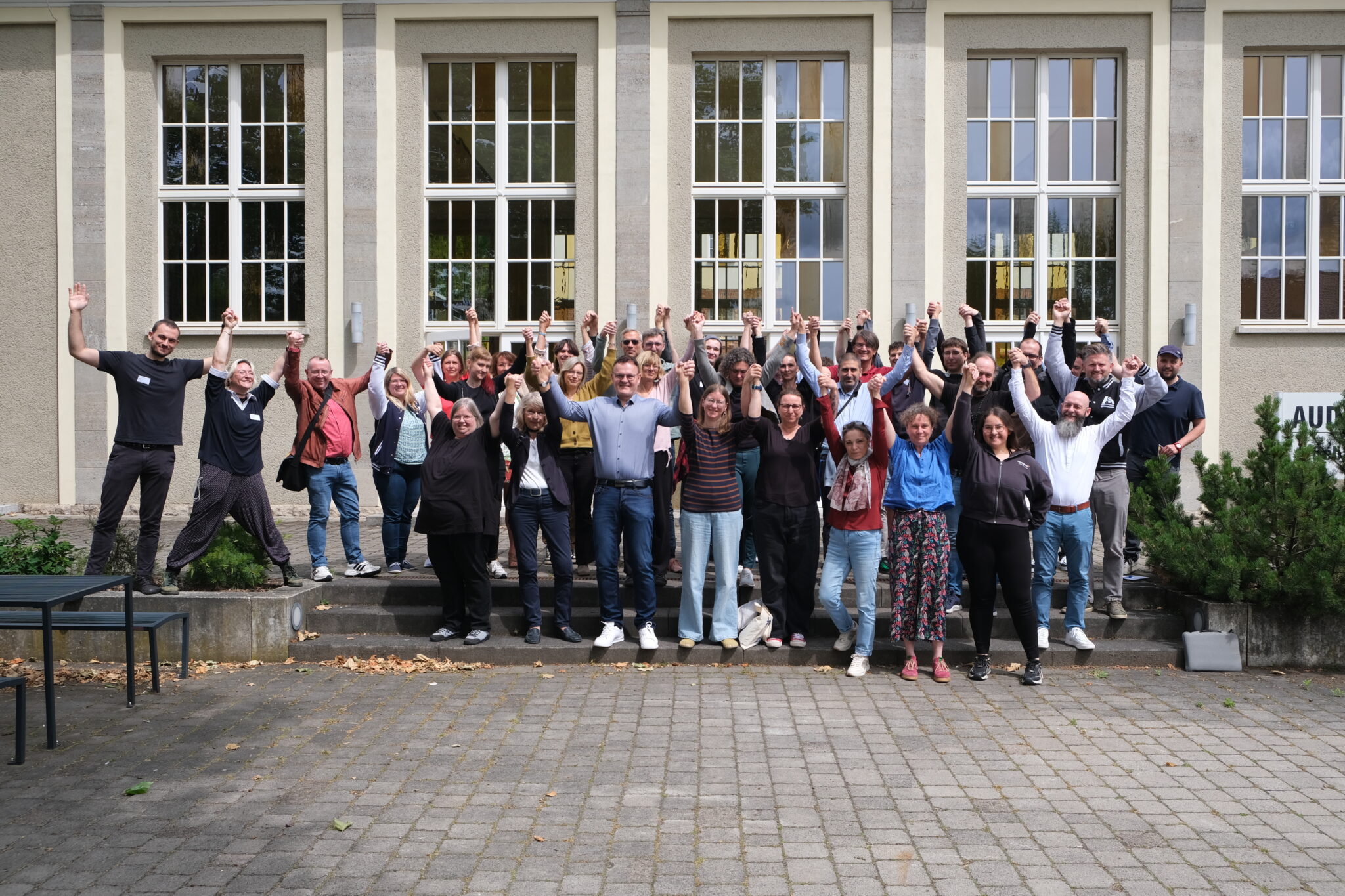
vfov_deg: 45.0
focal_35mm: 29
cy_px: 448
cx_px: 672
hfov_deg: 63.7
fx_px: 1083
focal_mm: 19.6
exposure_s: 1/350
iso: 160
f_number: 5.6
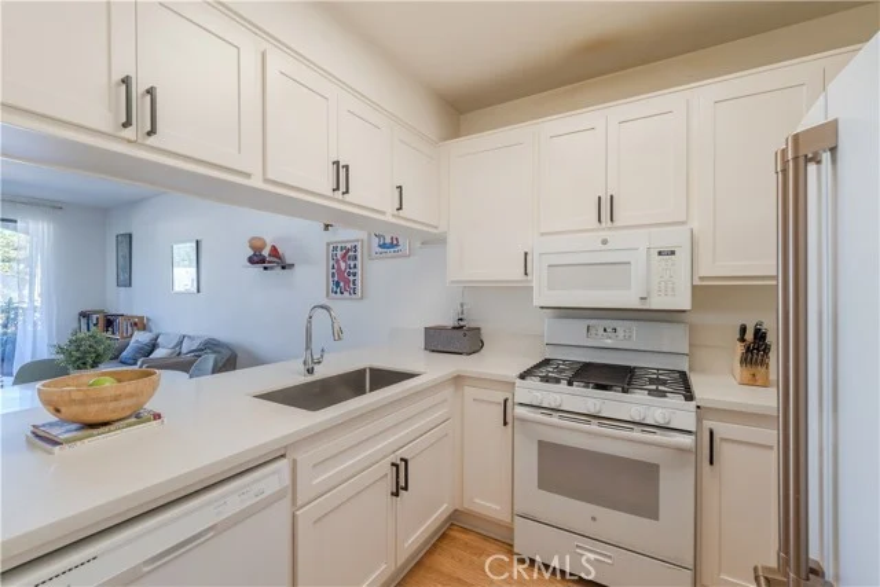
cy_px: 294
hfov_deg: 104.2
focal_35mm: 14
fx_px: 342
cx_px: 440
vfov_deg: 81.2
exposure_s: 1/500
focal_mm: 14
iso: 800
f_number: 8
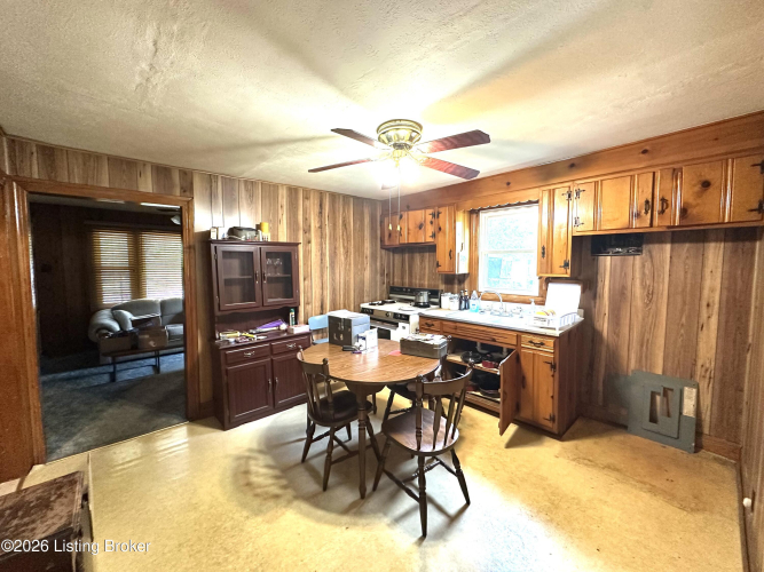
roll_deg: -0.8
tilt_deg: -3.1
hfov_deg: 102.1
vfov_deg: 85.7
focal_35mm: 14
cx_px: 382
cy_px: 286
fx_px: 309
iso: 400
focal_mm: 2.22
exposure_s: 1/60
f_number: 2.2
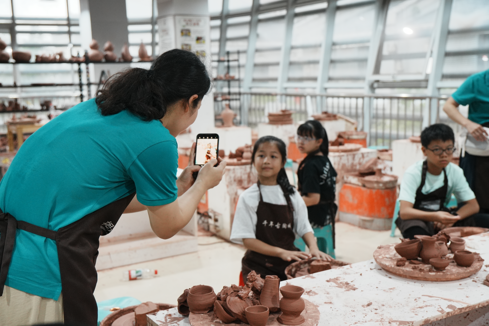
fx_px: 570
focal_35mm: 42
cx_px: 244
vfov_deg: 31.9
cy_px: 163
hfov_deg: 46.4
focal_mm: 28
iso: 800
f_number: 3.2
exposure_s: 1/250
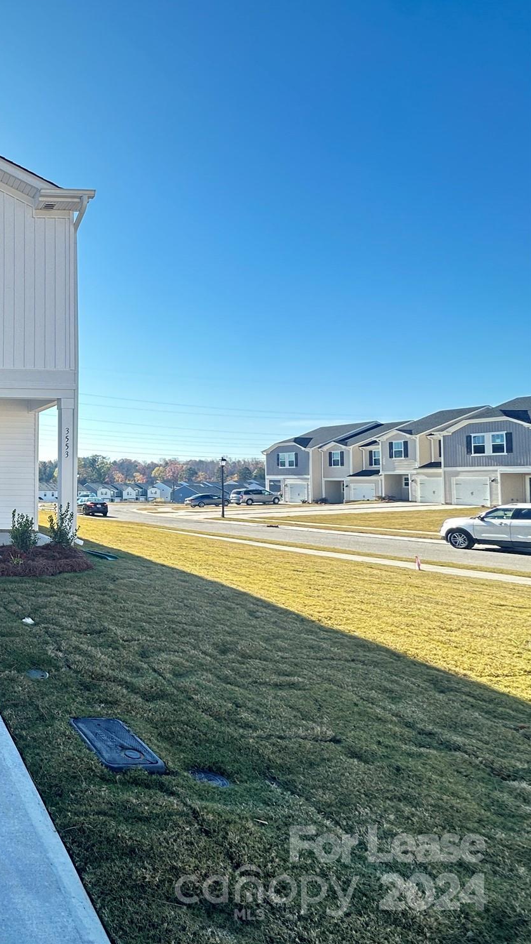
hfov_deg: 38.5
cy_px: 457
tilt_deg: +2.4
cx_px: -116
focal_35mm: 21
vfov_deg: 83.8
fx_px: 525
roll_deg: -1.6
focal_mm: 2.22
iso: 40
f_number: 2.2
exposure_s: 1/342
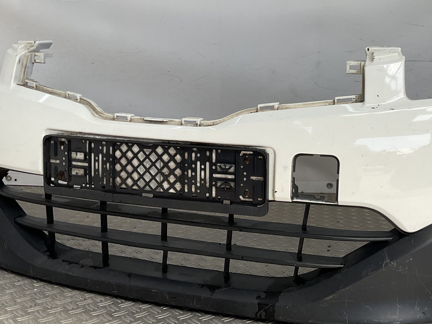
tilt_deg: -7.9
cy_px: 120
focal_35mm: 49
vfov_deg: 29.5
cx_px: 271
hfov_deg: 38.7
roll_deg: -2.0
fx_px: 611
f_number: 1.8
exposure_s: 1/514
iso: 16
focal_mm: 3
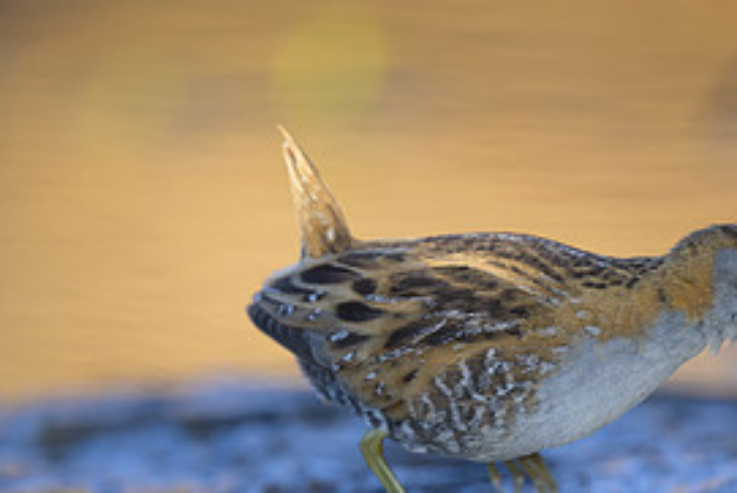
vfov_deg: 1.6
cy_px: 522
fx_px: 17553
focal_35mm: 857
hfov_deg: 2.4
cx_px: 533
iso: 320
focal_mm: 400
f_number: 2.8
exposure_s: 1/500
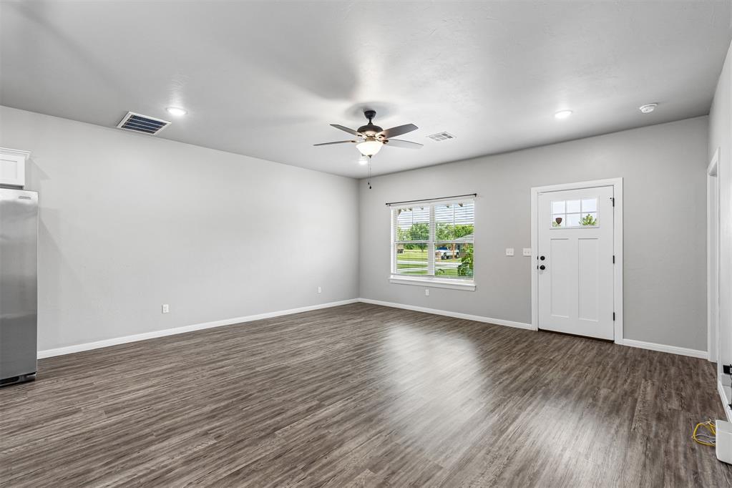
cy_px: 244
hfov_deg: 96.7
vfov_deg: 73.7
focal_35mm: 16
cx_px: 366
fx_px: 325
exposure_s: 1/80
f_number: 8
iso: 200
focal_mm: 16
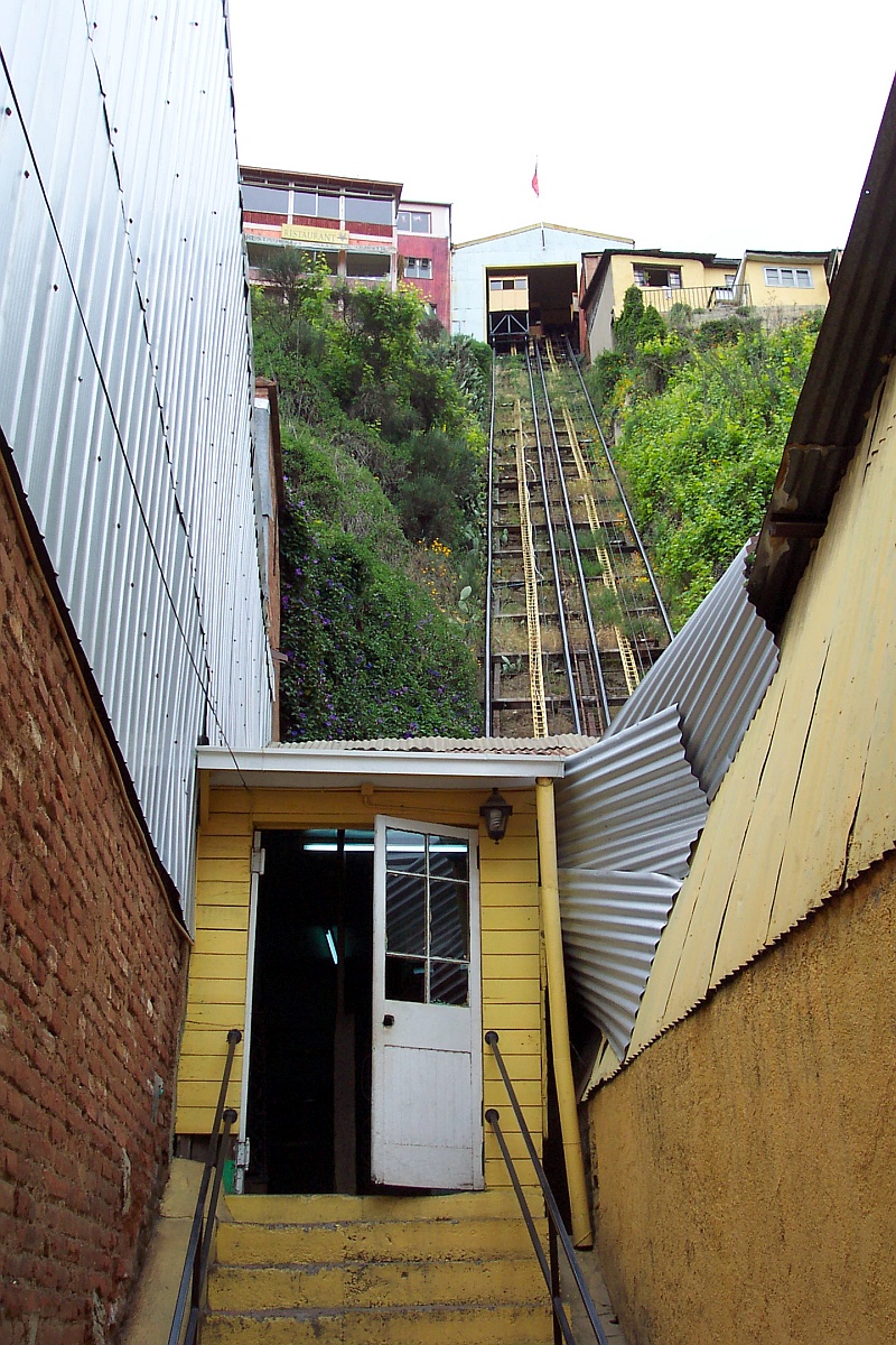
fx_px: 1419
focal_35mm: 38
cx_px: 448
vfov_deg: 50.7
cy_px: 672
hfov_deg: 35.1
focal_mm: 8
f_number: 4.8
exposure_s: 1/350
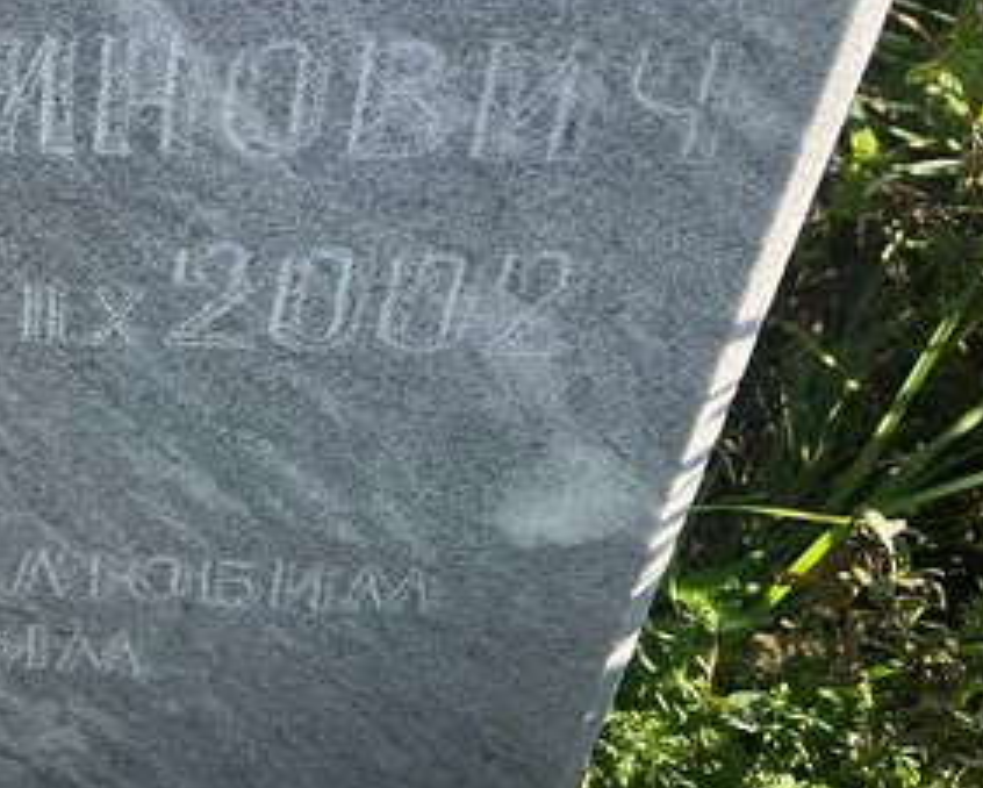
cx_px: -261
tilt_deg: -40.9
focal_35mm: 72
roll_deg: +4.2
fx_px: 2096
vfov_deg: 21.1
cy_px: 167
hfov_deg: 23.6
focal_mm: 5.7
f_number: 1.5
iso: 50
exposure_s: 1/932
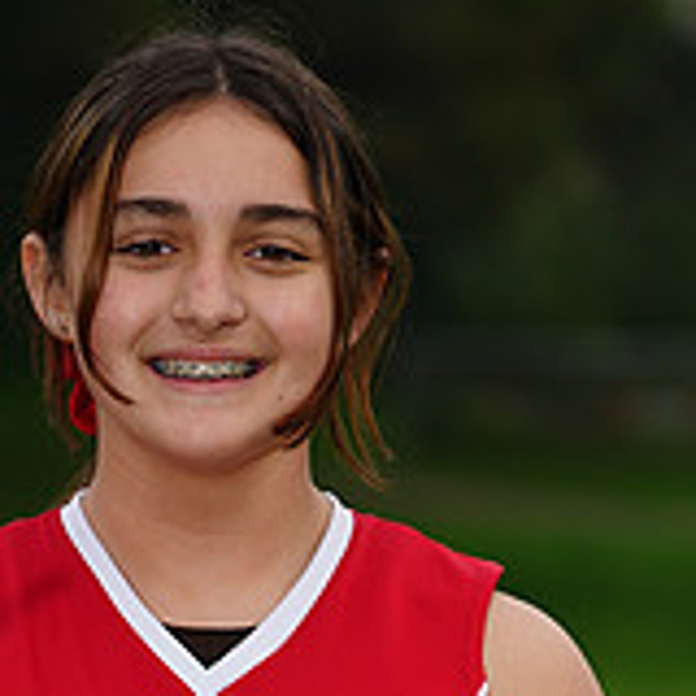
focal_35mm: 505
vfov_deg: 3.5
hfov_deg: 3.5
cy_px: 874
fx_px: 11488
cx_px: 178
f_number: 5.6
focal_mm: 164
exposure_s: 1/250
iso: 200
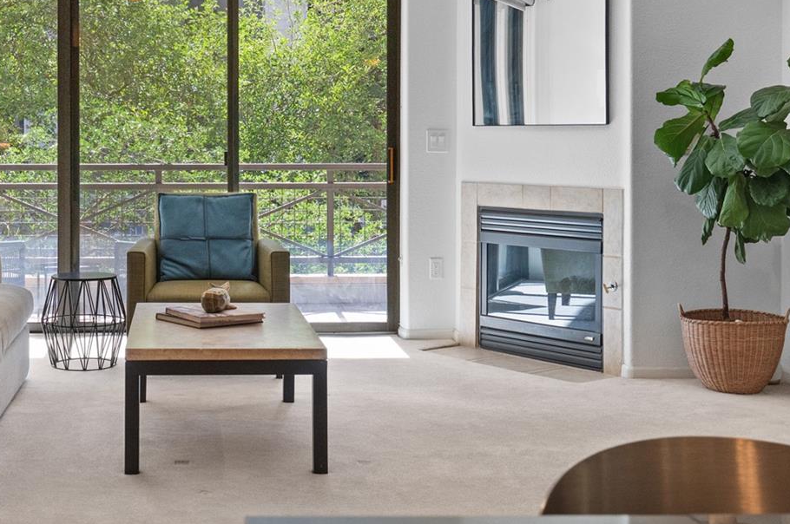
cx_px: 201
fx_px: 1118
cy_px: 132
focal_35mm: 51
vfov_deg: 26.1
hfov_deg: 38.0
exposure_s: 1/80
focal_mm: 29
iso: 1250
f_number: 8
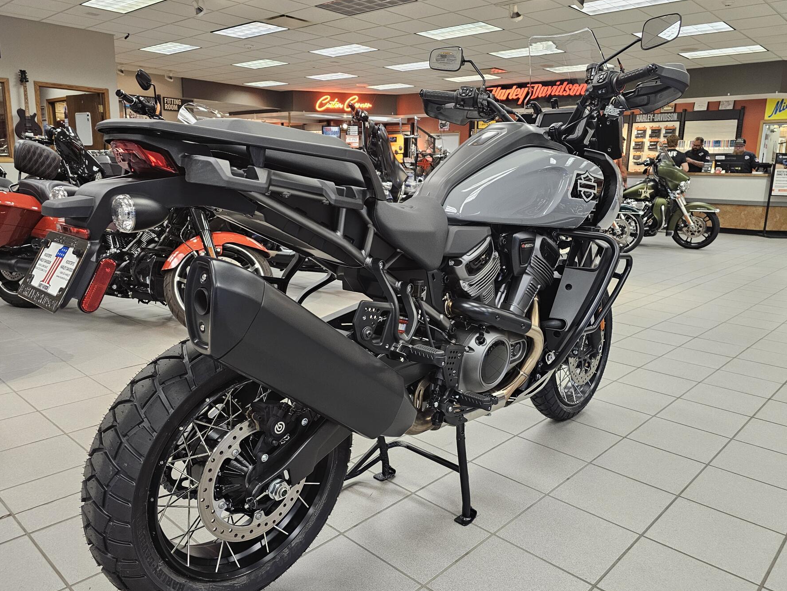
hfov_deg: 67.2
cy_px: 296
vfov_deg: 53.1
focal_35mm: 26
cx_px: 416
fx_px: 591
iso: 400
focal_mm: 6.3
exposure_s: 1/120
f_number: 1.7
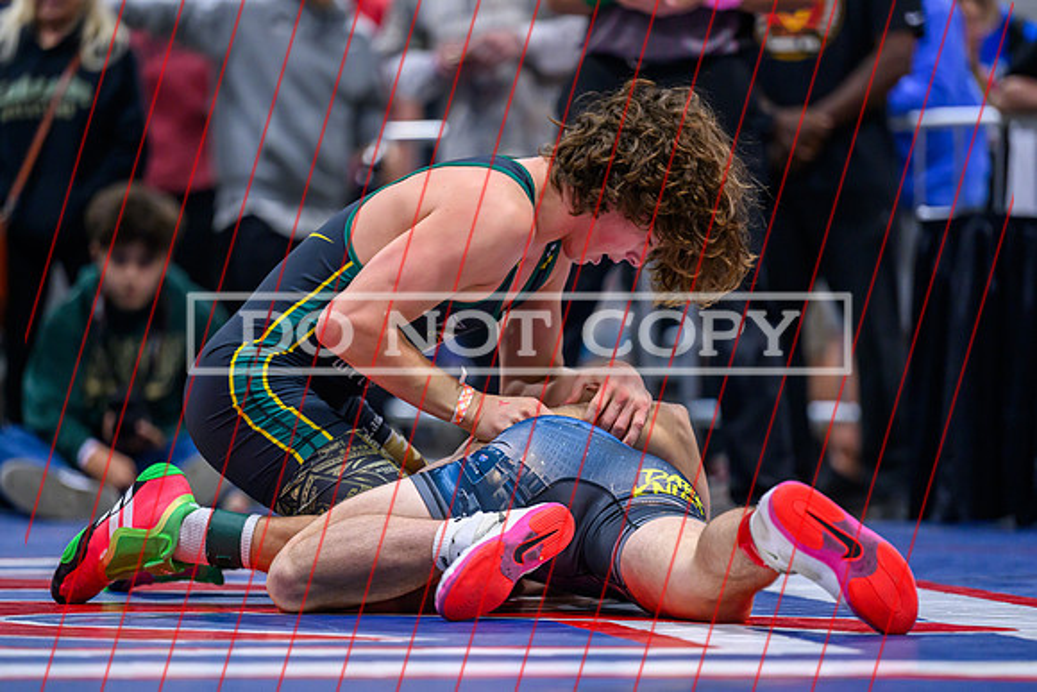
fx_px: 6044
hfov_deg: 9.8
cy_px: 397
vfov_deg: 6.6
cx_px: 496
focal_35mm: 210
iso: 3200
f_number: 2.8
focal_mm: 180
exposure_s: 1/800
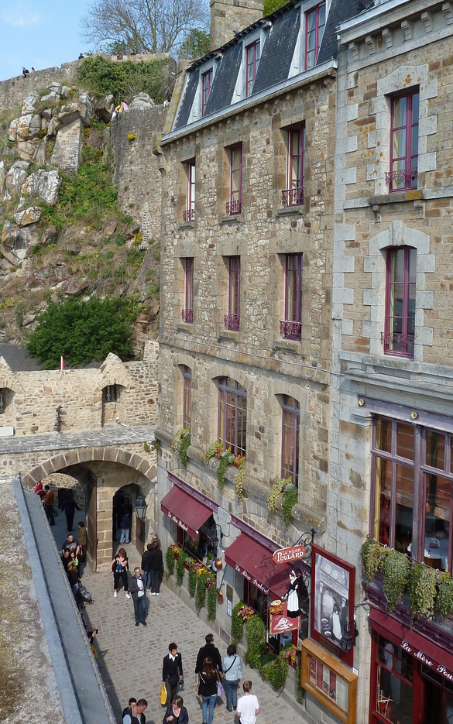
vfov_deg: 56.4
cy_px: 303
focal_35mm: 34
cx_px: 266
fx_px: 671
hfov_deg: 37.2
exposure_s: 1/320
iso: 80
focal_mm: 4.1
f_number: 4
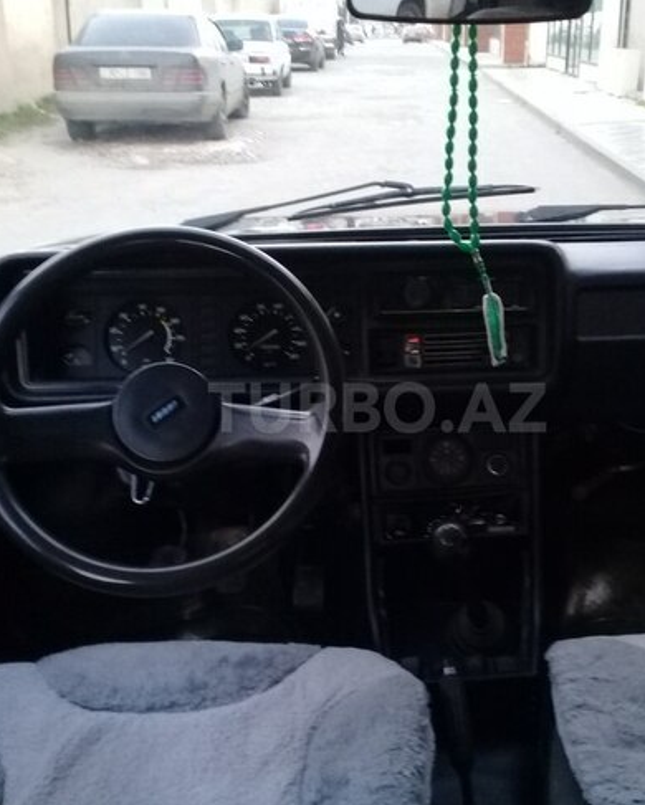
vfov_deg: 44.8
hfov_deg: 36.4
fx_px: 978
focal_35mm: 41
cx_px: 377
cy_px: 407
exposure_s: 1/17
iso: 200
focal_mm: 3.3
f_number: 2.2
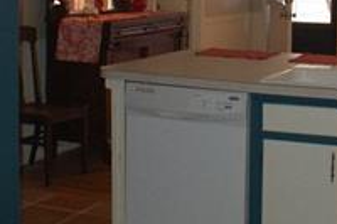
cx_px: 281
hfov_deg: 17.6
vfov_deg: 11.7
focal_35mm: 115
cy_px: -35
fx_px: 1076
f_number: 4.2
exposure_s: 1/100
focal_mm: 24
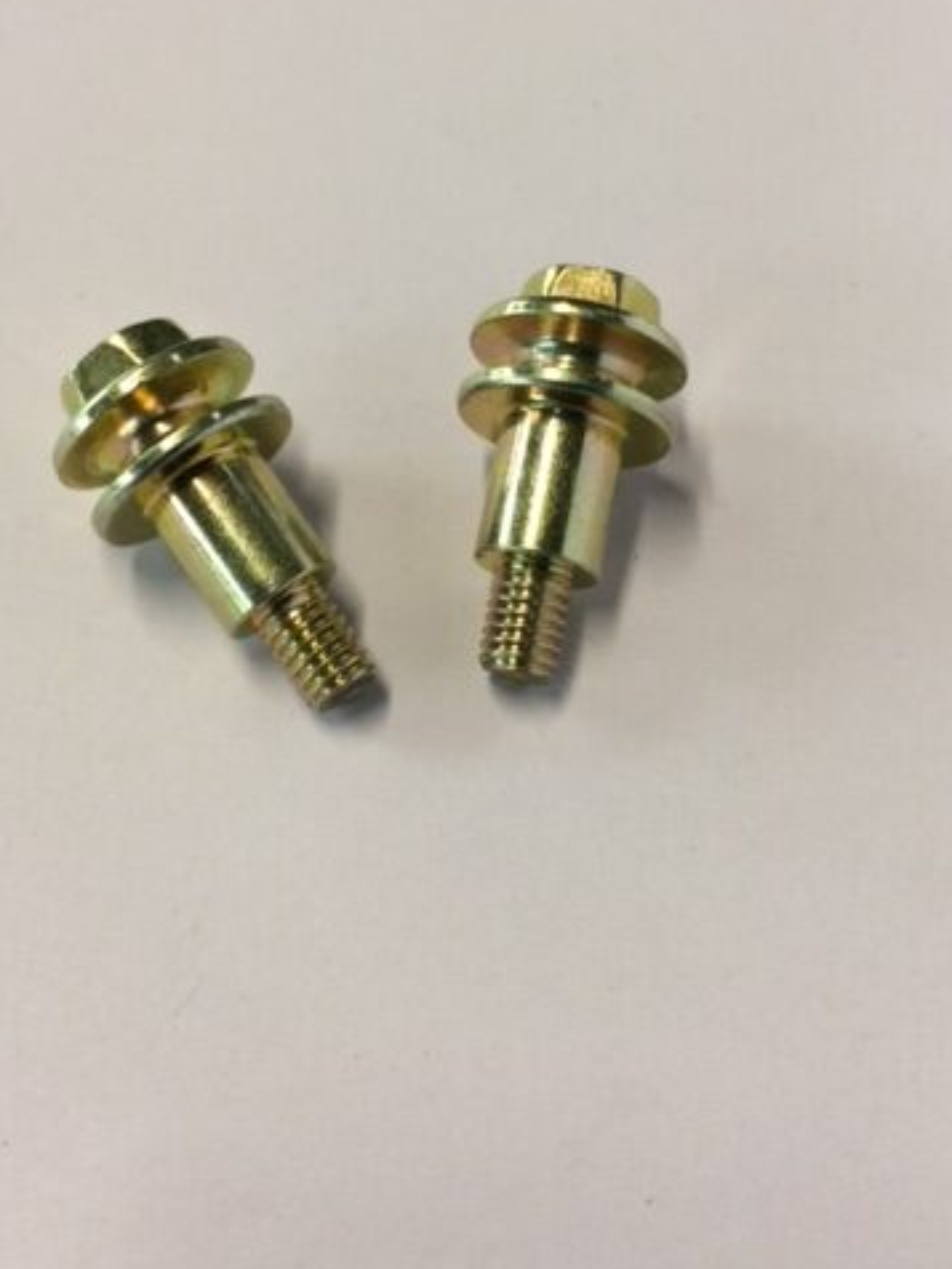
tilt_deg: -59.3
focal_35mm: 39
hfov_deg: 36.8
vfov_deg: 47.6
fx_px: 1430
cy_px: 517
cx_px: 443
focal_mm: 4.15
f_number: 2.2
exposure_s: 1/33
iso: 50
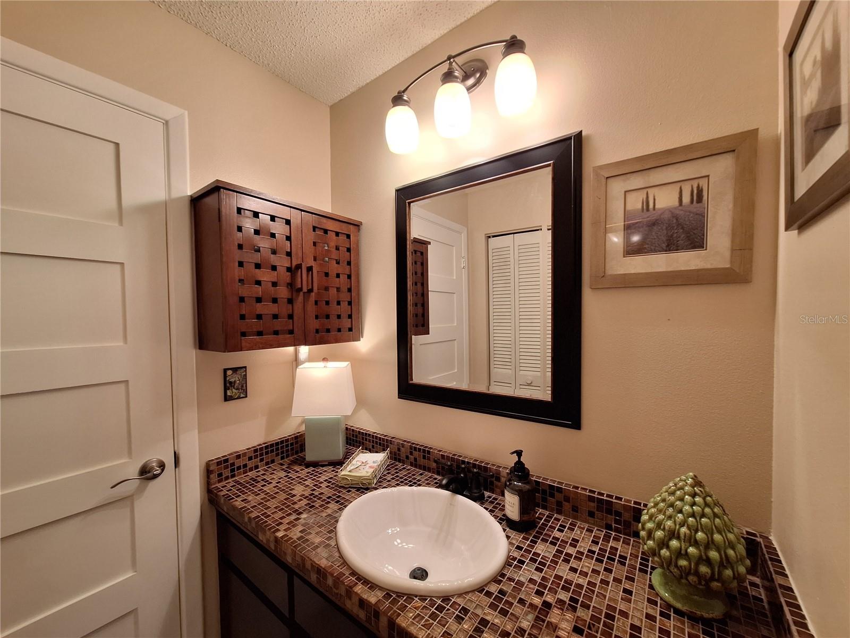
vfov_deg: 89.9
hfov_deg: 106.2
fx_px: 319
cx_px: 425
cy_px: 319
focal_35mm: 13
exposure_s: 1/50
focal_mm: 1.74
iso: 64
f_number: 2.2
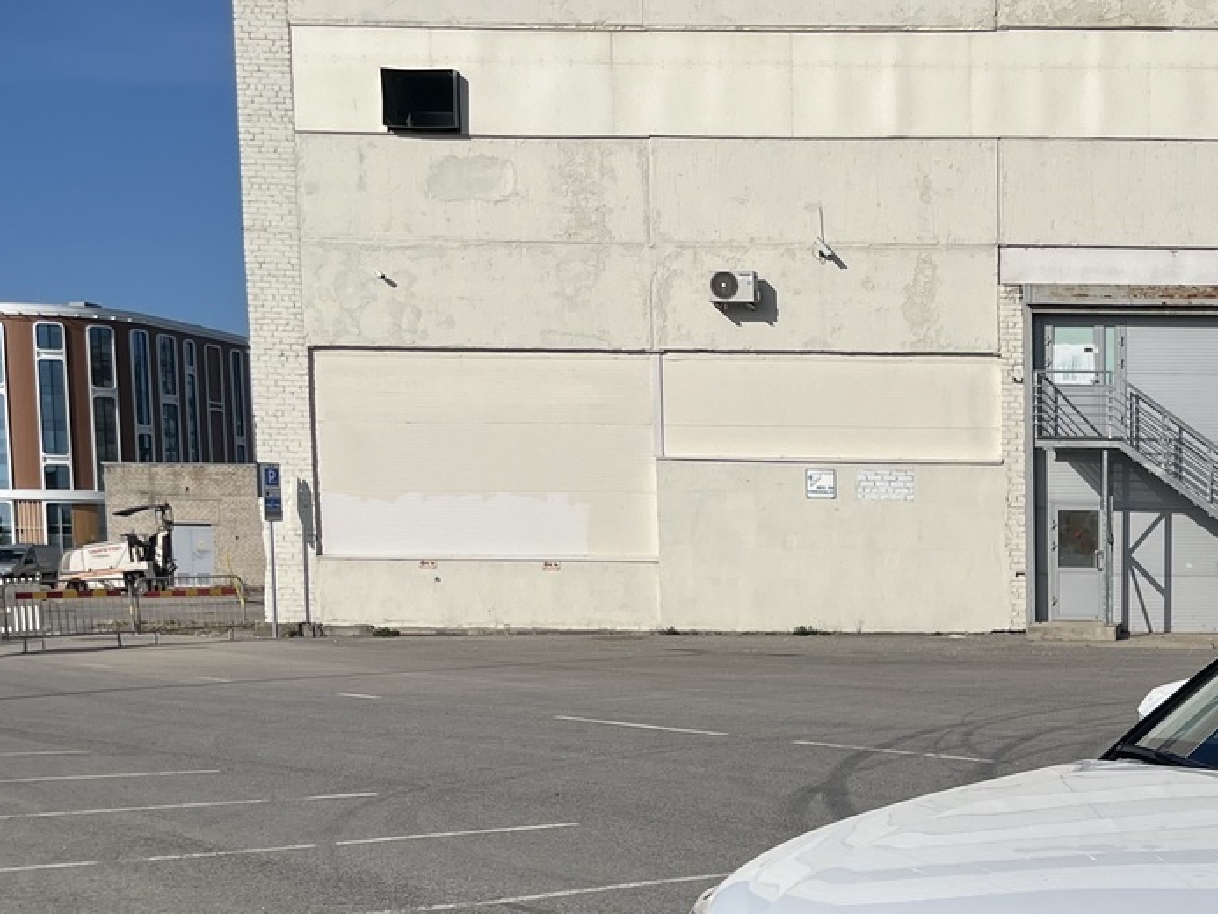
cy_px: 796
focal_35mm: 60
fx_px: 2112
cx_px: 1243
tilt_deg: -7.4
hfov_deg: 29.8
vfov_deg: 23.9
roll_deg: -0.1
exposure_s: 1/8403
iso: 50
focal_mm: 5.1
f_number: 1.6
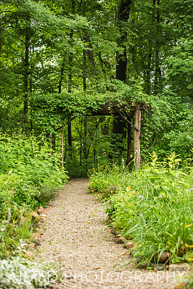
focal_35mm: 70
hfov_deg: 19.5
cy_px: 144
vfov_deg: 28.8
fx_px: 563
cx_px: 96
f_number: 2.8
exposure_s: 1/320
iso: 800
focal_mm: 70
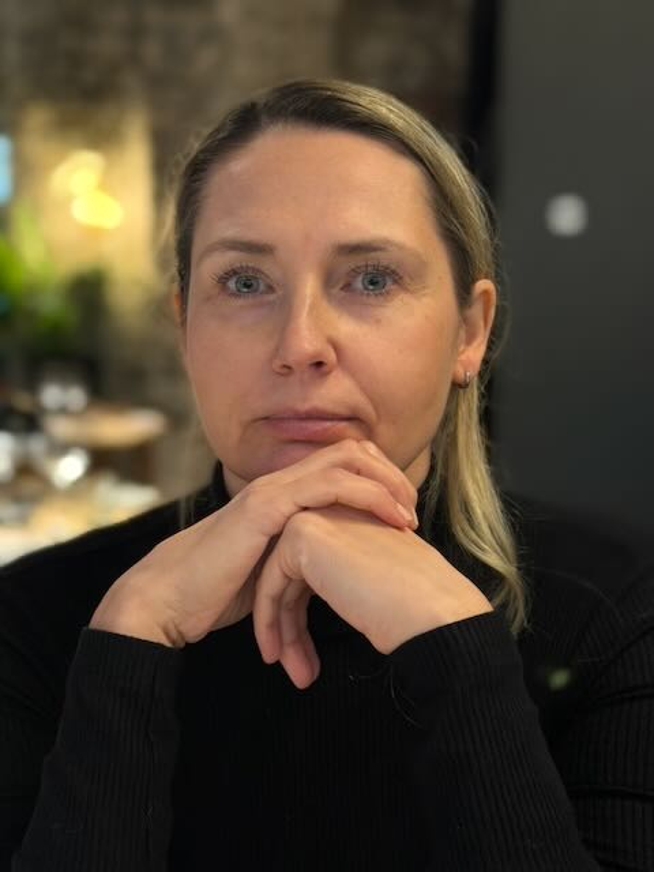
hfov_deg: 30.3
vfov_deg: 39.7
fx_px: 1209
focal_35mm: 48
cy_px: 436
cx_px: 327
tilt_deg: -5.7
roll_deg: -0.4
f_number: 1.78
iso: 500
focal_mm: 6.76
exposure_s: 1/25
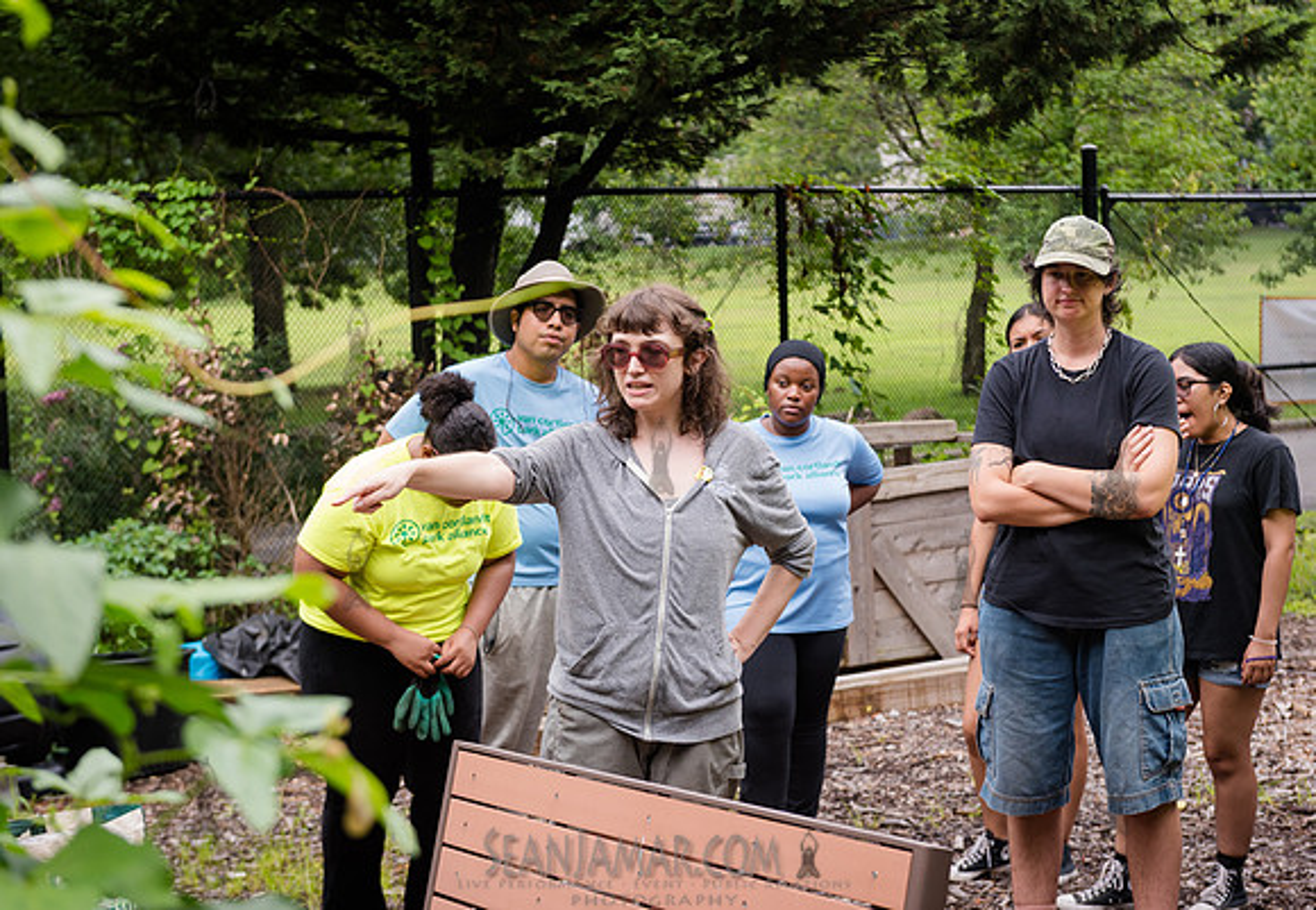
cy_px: 455
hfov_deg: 29.5
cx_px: 681
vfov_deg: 20.6
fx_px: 2499
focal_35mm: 68
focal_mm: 66
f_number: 4.5
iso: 640
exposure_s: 1/500
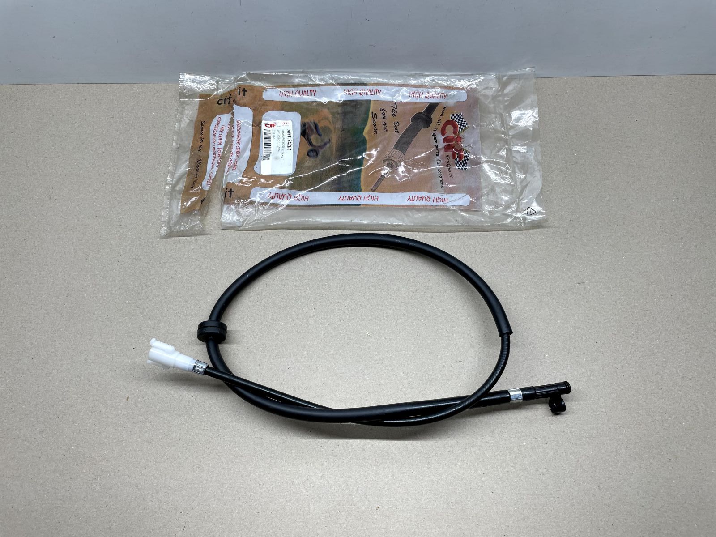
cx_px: 358
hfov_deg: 67.3
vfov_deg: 53.1
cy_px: 268
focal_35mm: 26
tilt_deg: -68.8
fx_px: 538
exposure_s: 1/100
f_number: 1.6
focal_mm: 4.2
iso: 40
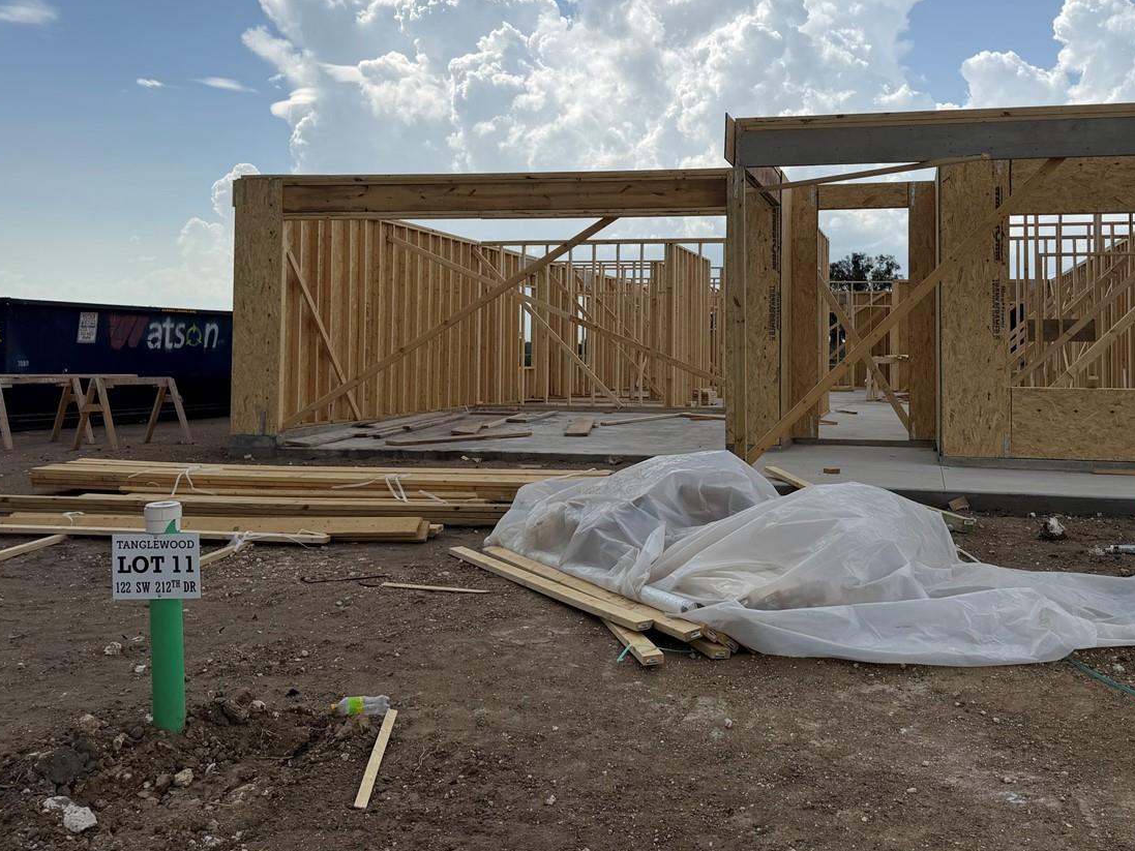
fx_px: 1148
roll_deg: +0.7
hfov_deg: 52.1
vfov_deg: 40.3
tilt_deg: +1.6
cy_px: 304
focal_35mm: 35
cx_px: 699
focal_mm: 6.76
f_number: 1.78
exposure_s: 1/6173
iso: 80
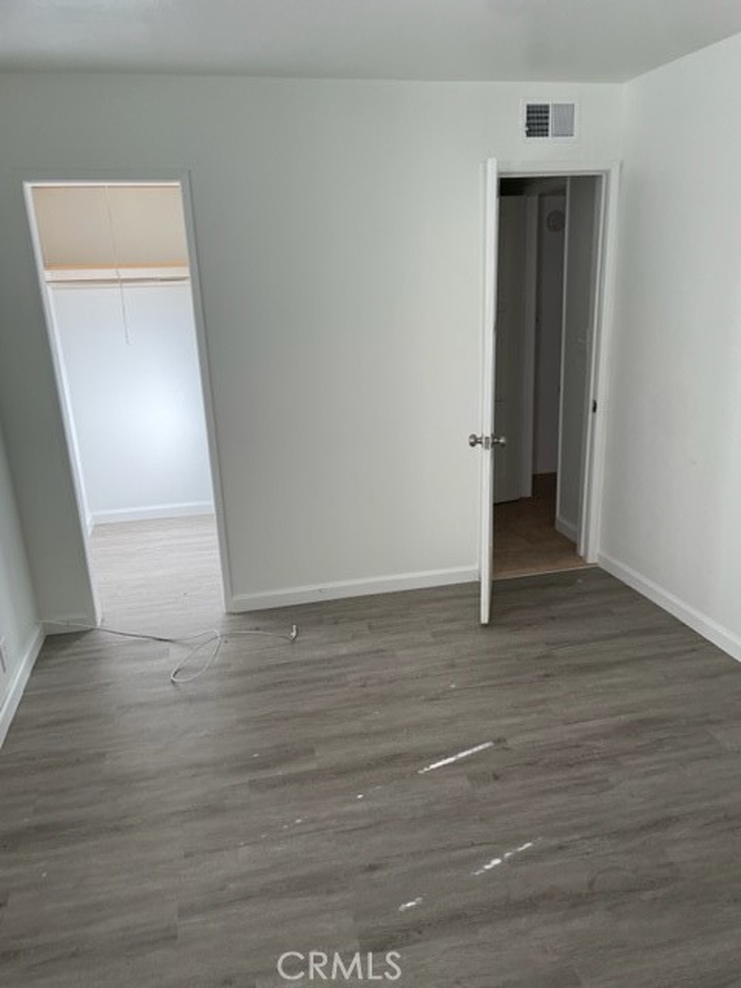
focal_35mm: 26
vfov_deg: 67.3
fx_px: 742
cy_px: 494
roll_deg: +3.8
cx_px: 370
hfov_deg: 53.1
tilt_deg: -15.5
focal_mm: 4.2
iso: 64
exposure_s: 1/121
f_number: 1.6
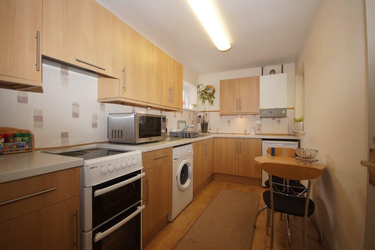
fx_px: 156
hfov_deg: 100.4
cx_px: 188
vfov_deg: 77.3
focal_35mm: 15
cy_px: 125
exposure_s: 1/60
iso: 400
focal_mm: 10
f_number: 4
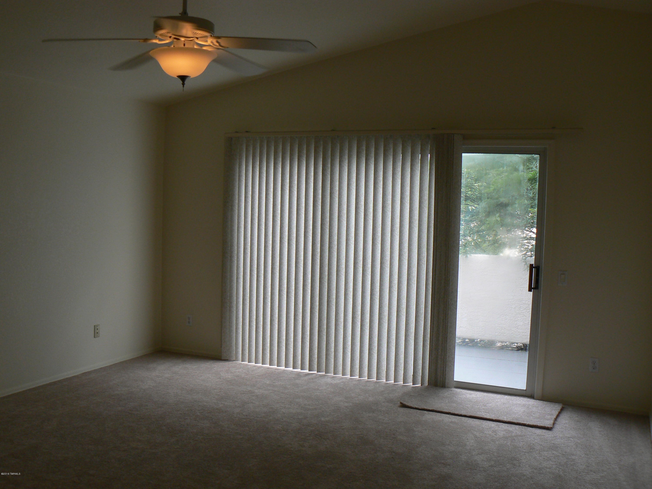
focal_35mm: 36
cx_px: 326
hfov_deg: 51.4
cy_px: 244
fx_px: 678
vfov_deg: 39.7
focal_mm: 6
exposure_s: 1/100
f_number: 4
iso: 80
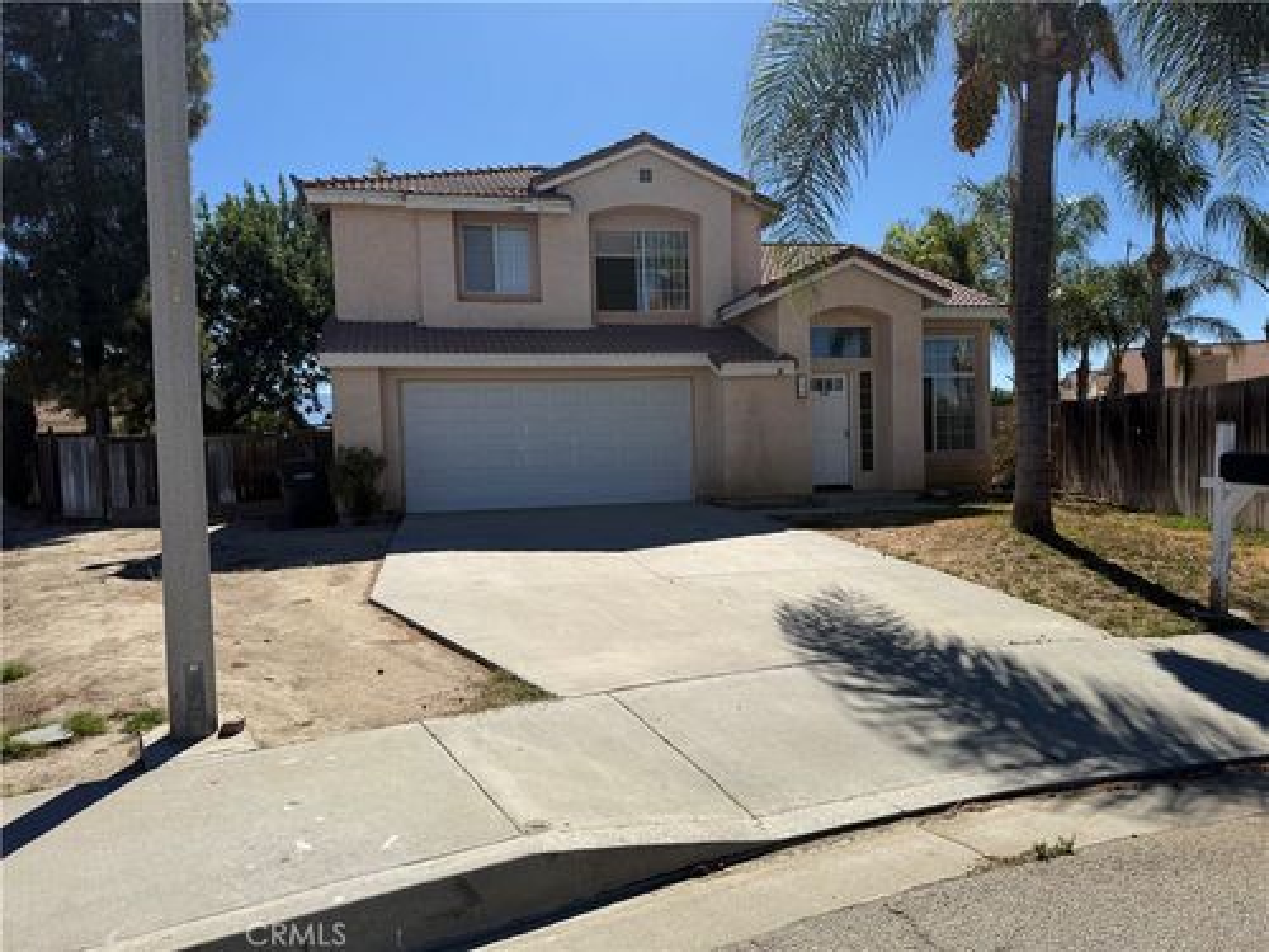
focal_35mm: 24
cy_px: 476
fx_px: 880
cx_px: 634
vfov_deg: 56.8
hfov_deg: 71.6
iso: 80
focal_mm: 6.76
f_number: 1.78
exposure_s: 1/6711
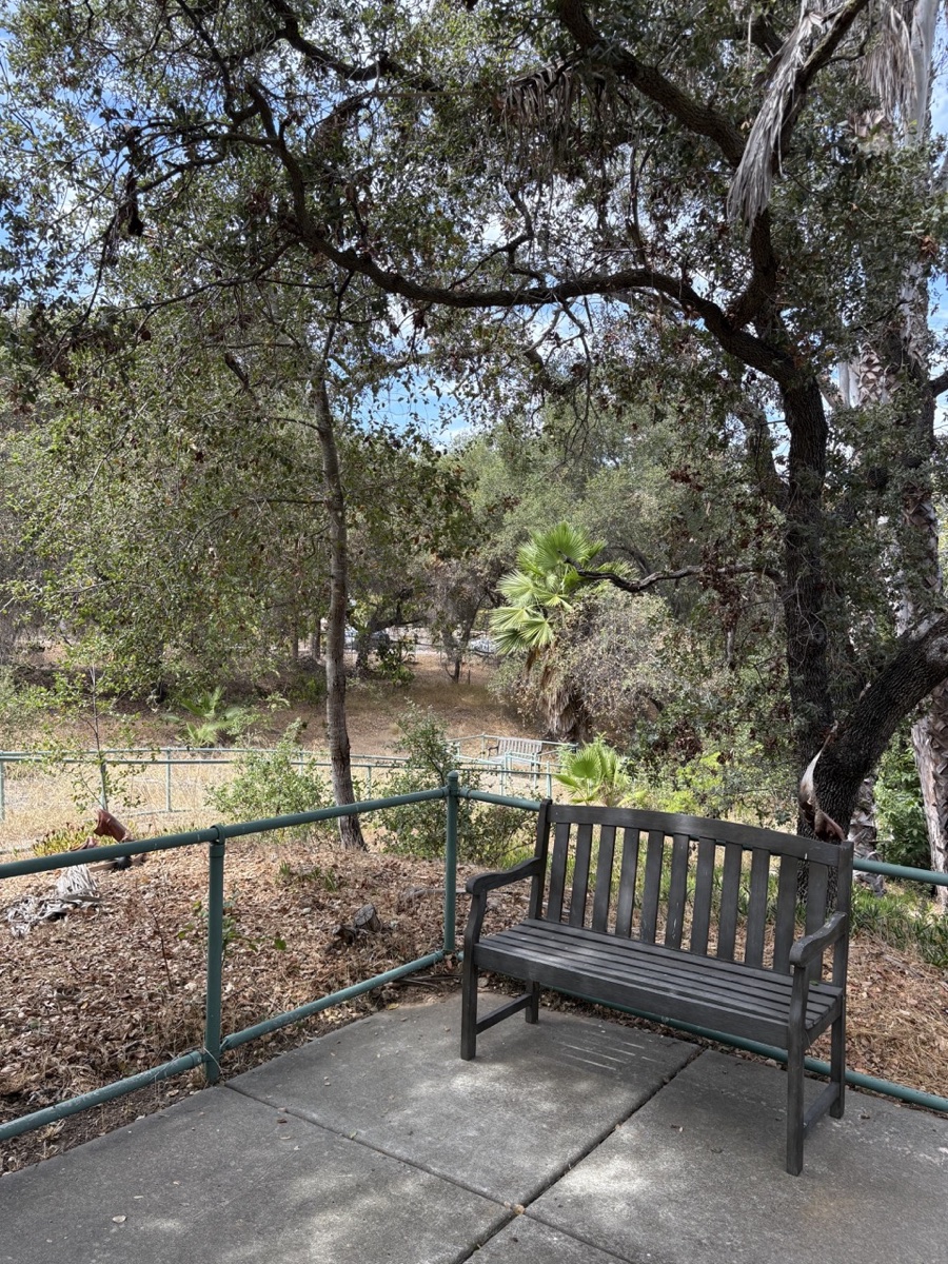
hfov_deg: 53.1
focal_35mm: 26
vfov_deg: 67.3
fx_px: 949
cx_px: 474
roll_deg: -1.5
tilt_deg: -0.4
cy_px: 632
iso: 64
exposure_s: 1/596
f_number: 1.6
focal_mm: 5.96
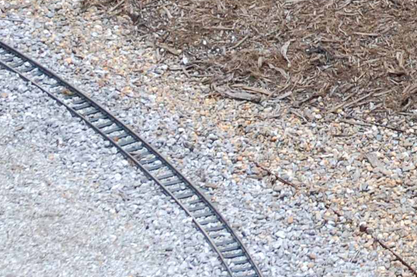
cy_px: -147
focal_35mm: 558
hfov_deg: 3.7
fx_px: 6459
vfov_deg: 2.5
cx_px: 697
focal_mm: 98
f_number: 5
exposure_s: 1/400
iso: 800
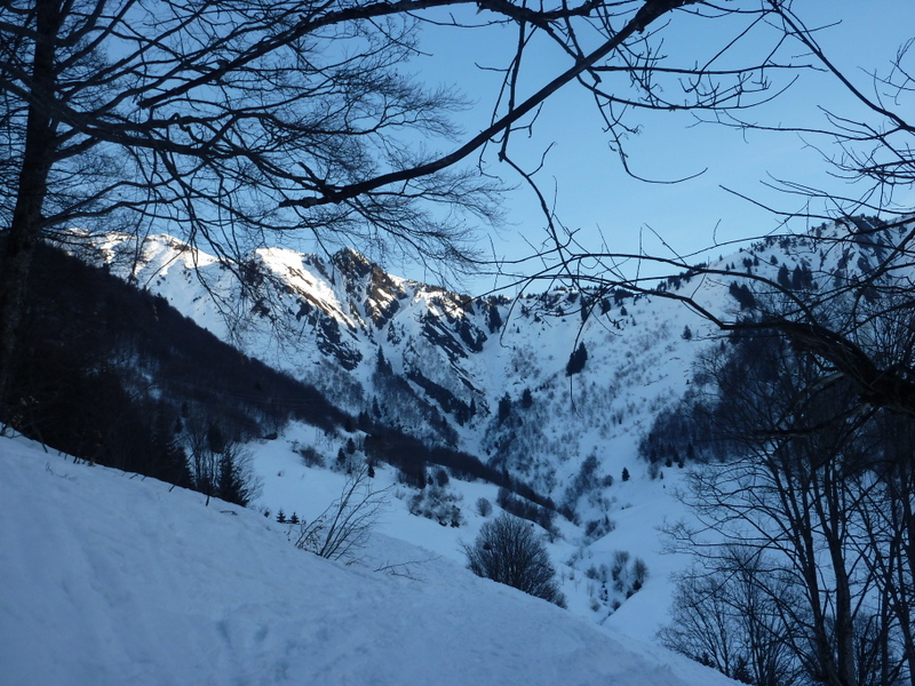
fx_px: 1269
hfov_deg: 39.7
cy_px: 343
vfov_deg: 30.3
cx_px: 458
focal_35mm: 48
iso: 80
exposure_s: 1/320
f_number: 4
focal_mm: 7.9
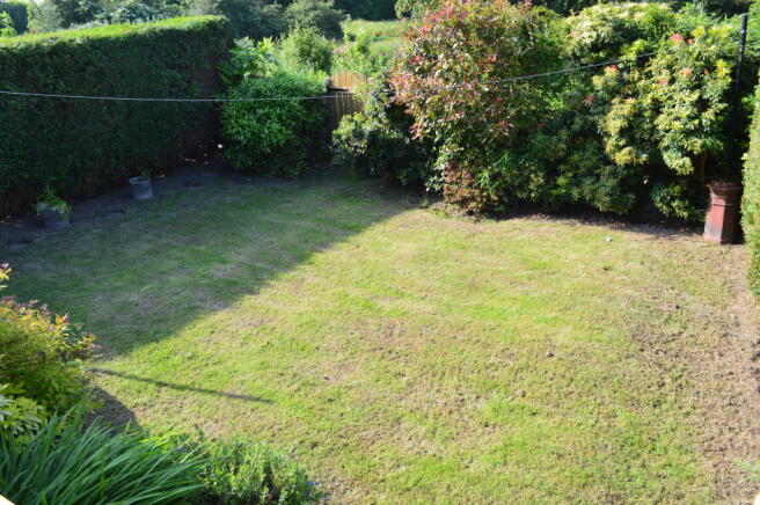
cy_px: 252
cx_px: 380
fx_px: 569
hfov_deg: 67.4
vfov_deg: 47.8
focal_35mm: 27
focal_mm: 18
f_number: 9
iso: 400
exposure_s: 1/125
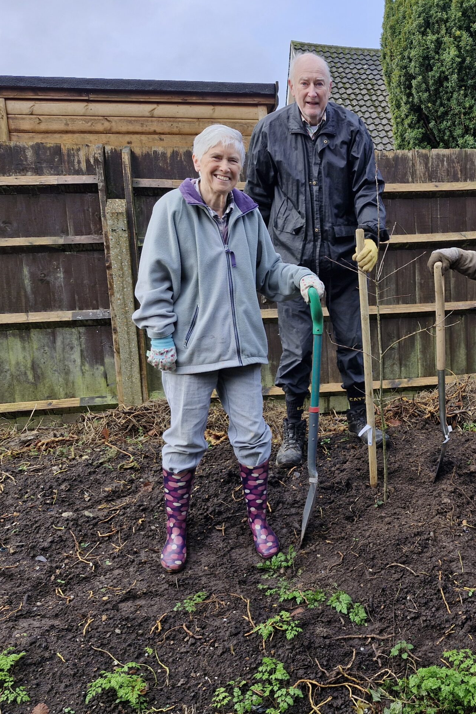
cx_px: 393
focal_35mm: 32
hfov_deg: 39.2
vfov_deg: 58.7
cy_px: 357
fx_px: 635
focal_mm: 5.54
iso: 50
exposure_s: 1/182
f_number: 1.8
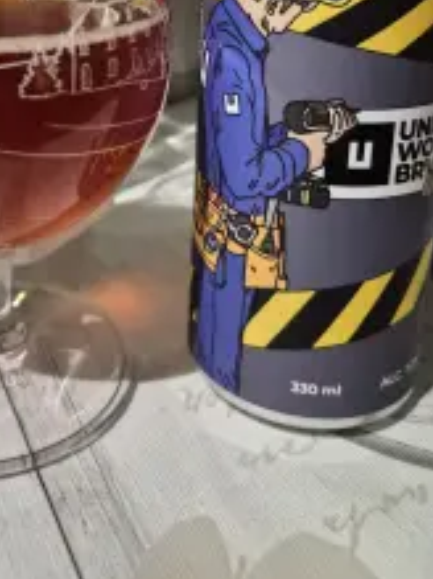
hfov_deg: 33.9
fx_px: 701
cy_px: 69
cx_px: 137
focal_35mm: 42
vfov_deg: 41.6
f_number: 1.8
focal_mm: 5.4
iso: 2500
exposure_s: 1/100
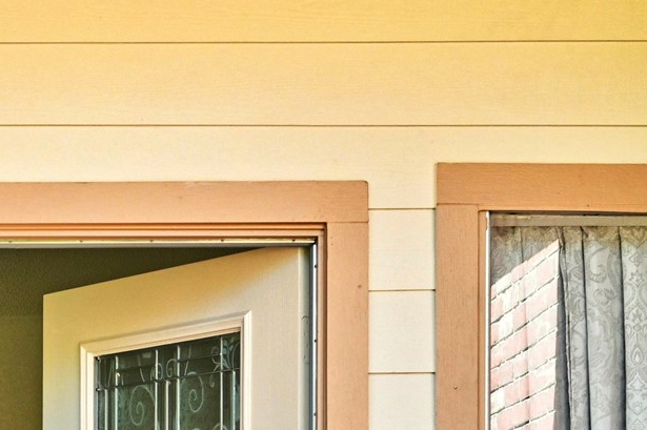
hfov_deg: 19.1
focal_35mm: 106
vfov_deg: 12.3
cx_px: 119
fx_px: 1903
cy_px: 630
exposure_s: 1/100
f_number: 8
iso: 400
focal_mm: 30
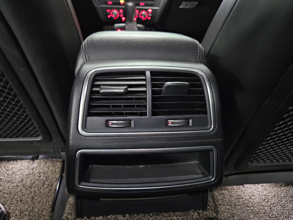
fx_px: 195
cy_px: 110
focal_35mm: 23
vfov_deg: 58.9
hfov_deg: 73.9
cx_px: 146
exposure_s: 1/15
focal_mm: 5.4
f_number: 1.8
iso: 1250
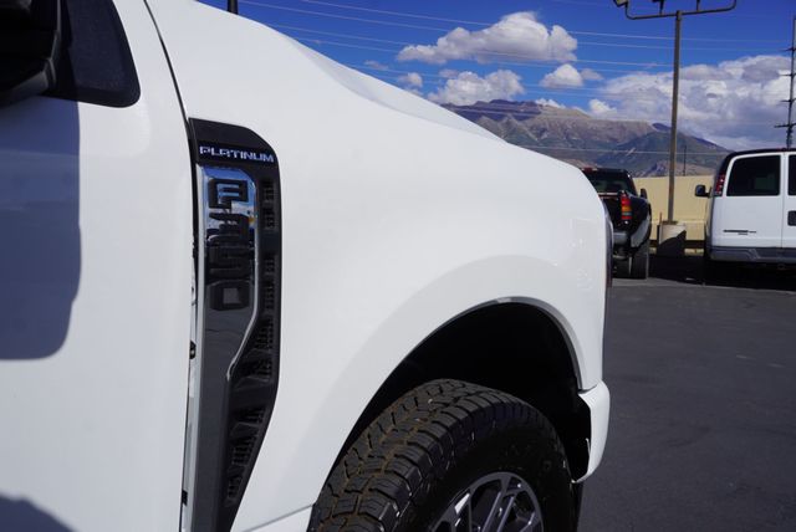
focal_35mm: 28
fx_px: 631
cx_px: 398
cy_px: 266
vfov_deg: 45.8
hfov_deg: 64.5
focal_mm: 19
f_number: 10
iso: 100
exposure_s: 1/400
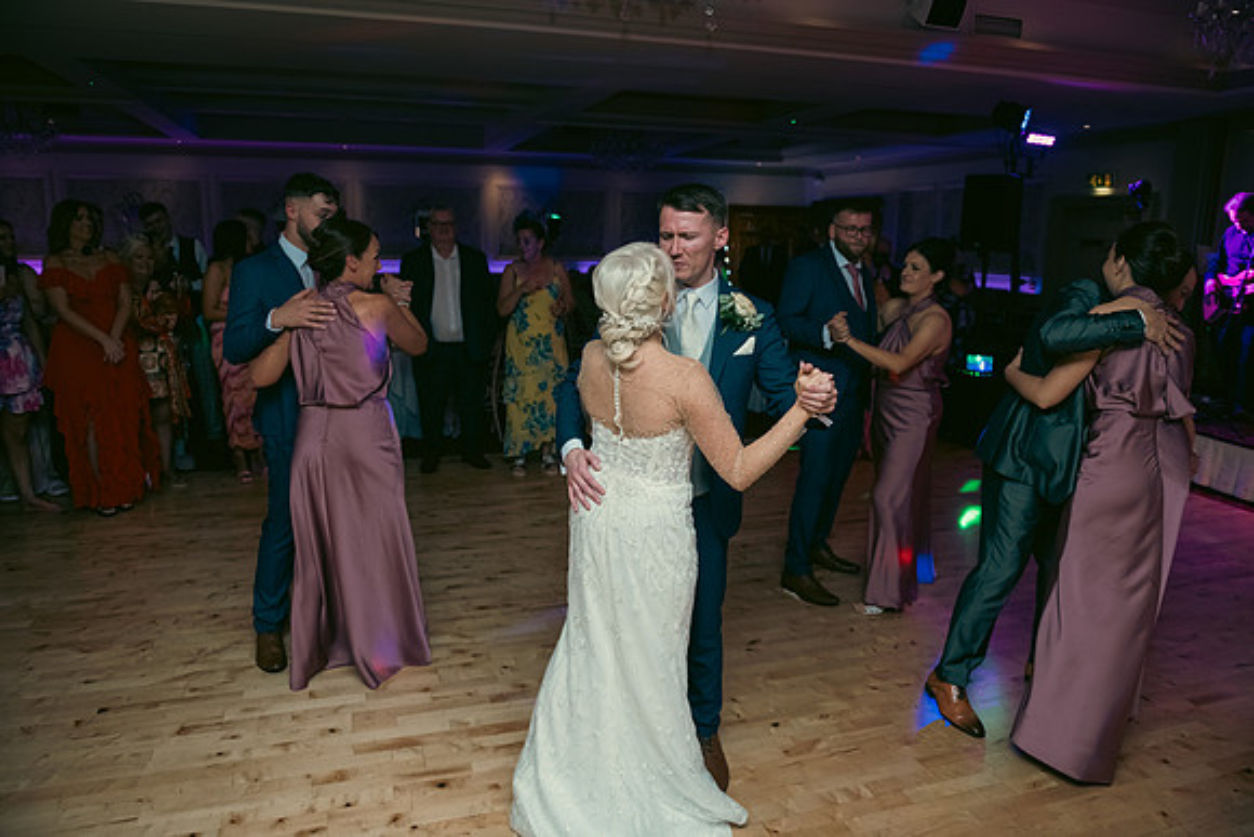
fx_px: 836
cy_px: 418
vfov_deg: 53.2
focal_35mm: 24
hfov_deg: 73.7
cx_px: 627
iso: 800
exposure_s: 1/160
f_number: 3.5
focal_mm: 24
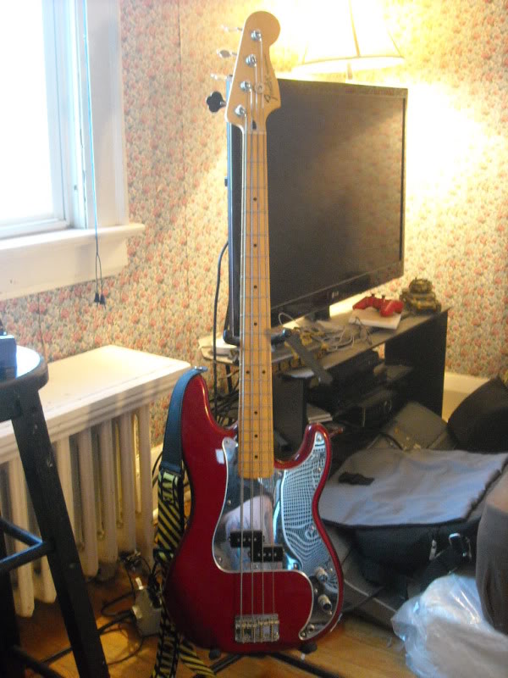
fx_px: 861
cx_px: 254
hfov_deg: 32.9
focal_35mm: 44
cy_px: 339
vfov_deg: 42.9
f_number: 3.1
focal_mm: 7.1
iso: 565
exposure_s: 1/8
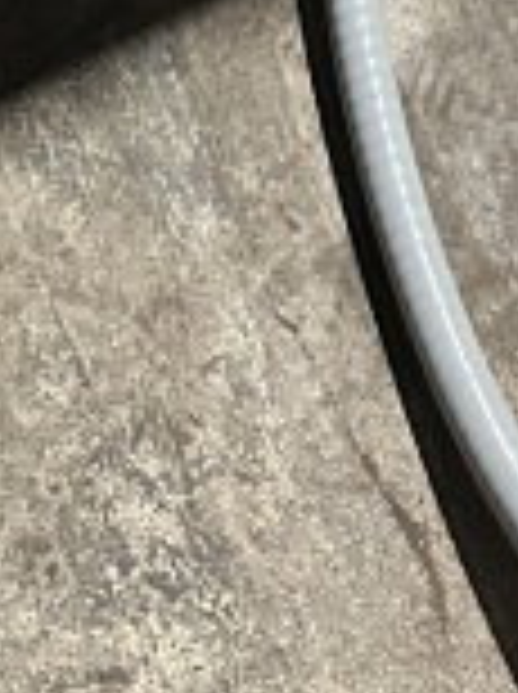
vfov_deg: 13.2
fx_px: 2541
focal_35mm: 127
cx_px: 284
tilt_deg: -55.0
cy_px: -740
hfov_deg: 11.6
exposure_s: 1/50
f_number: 1.78
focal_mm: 6.86
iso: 1000
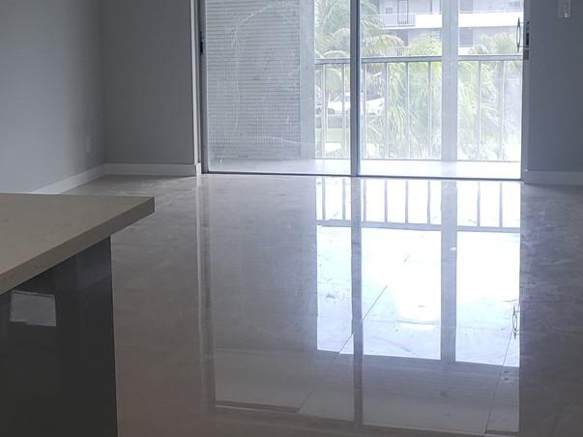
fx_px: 1162
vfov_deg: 21.2
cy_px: 149
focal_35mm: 69
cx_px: 124
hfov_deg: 27.6
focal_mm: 4.3
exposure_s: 1/120
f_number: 2.4
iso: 64
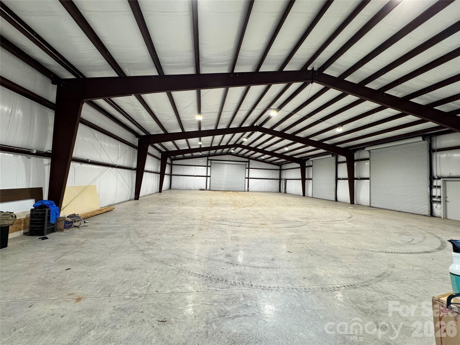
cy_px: 172
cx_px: 230
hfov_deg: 102.1
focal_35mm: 14
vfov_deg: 85.7
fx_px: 186
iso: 250
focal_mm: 2.22
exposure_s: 1/120
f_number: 2.2
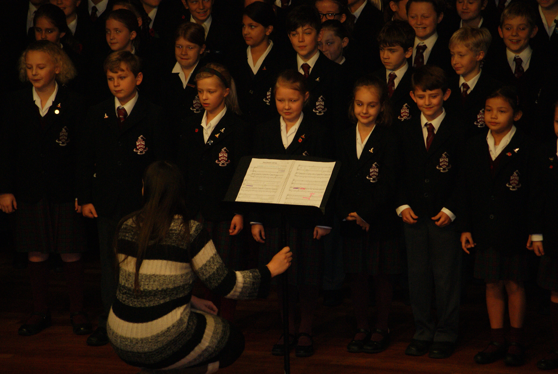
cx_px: 279
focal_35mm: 225
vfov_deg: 6.1
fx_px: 3492
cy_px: 187
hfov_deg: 9.1
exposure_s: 1/125
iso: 400
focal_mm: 150
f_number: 4.5
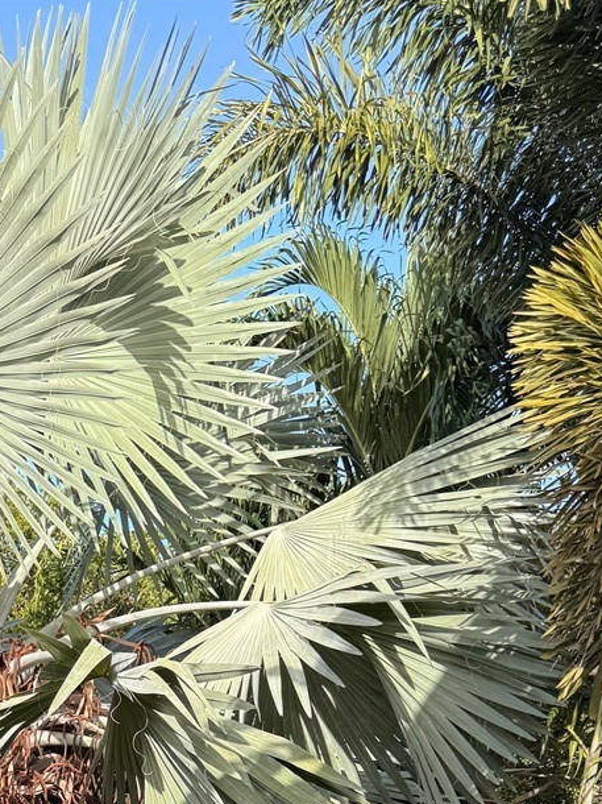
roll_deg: +0.9
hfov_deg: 22.8
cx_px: 79
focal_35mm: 63
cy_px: 1043
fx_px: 1462
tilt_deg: -7.4
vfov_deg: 26.2
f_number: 1.78
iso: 80
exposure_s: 1/1250
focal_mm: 6.76
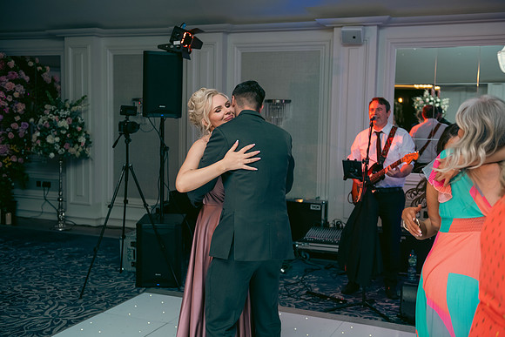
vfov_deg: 30.5
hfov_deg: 44.5
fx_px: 617
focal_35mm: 44
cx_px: 252
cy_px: 168
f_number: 3.5
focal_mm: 44
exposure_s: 1/160
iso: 640
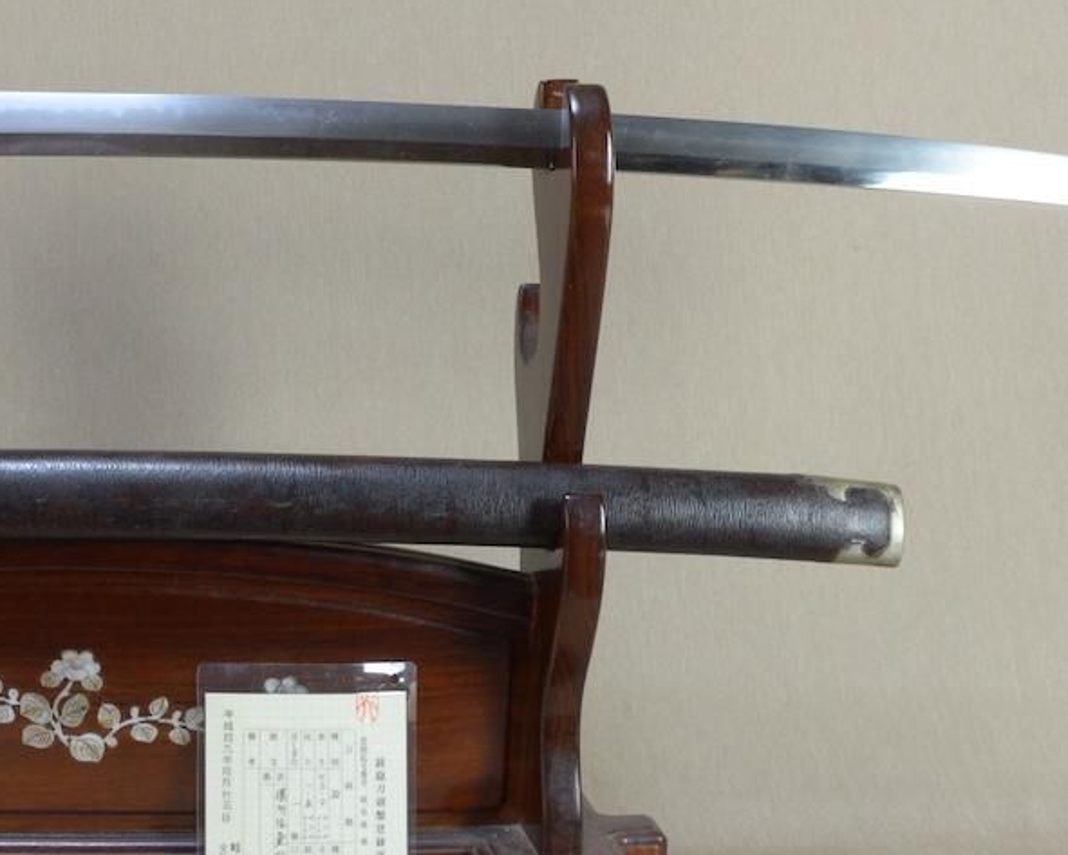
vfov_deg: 25.0
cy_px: 169
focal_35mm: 60
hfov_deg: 29.9
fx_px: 1897
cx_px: 70
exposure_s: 1/1.6
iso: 400
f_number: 11
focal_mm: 18
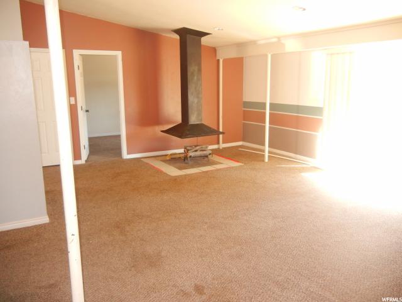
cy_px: 151
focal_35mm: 30
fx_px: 348
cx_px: 201
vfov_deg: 46.8
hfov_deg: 60.0
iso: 400
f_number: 3.5
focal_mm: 5.4
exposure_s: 1/30
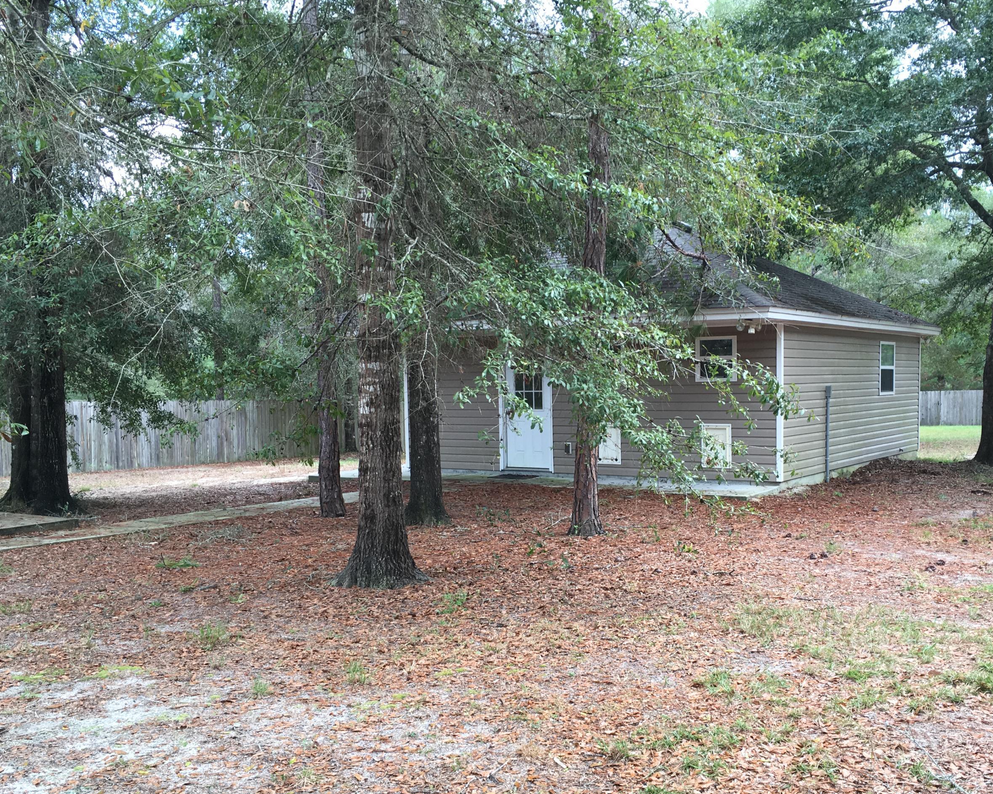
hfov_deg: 50.0
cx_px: 584
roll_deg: +0.9
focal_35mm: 36
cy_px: 471
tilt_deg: -3.4
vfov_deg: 41.0
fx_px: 1058
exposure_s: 1/120
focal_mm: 4.15
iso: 32
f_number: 2.2
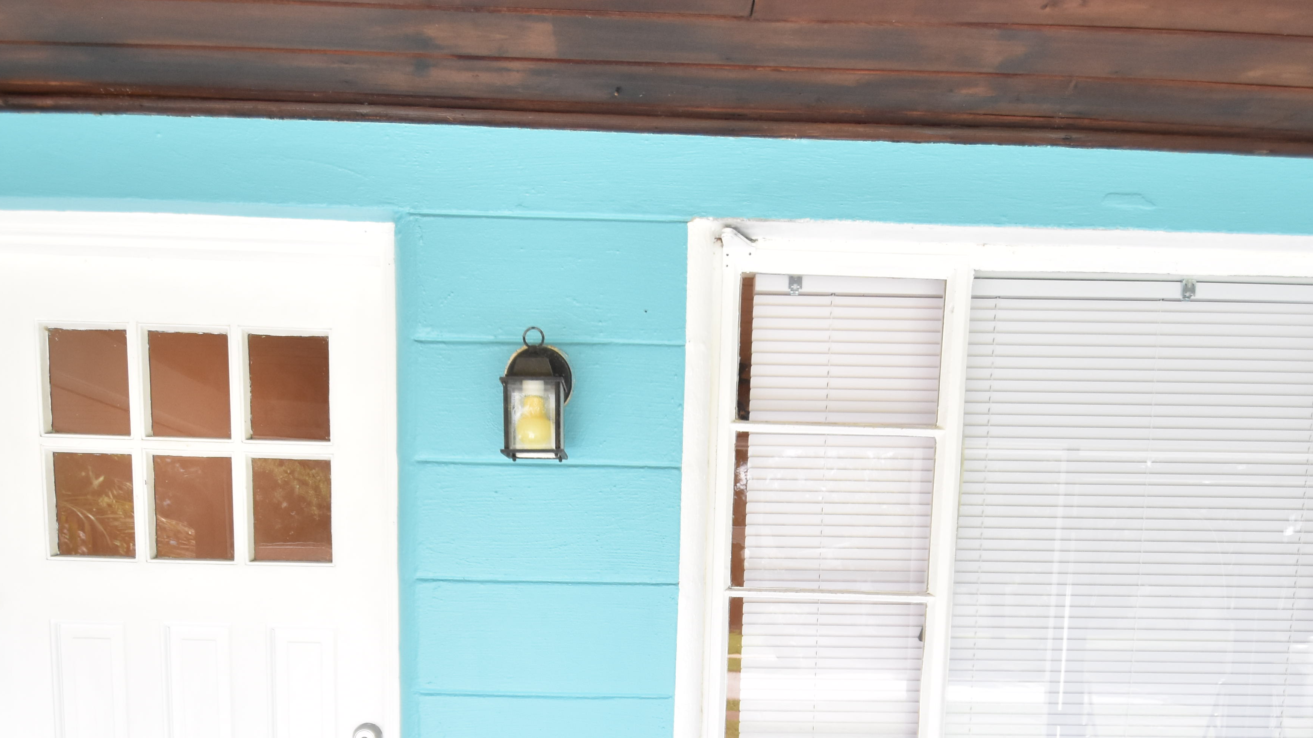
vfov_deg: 39.1
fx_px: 940
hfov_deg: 69.9
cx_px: 660
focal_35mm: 27
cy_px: 694
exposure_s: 1/350
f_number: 3.5
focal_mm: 10
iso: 800
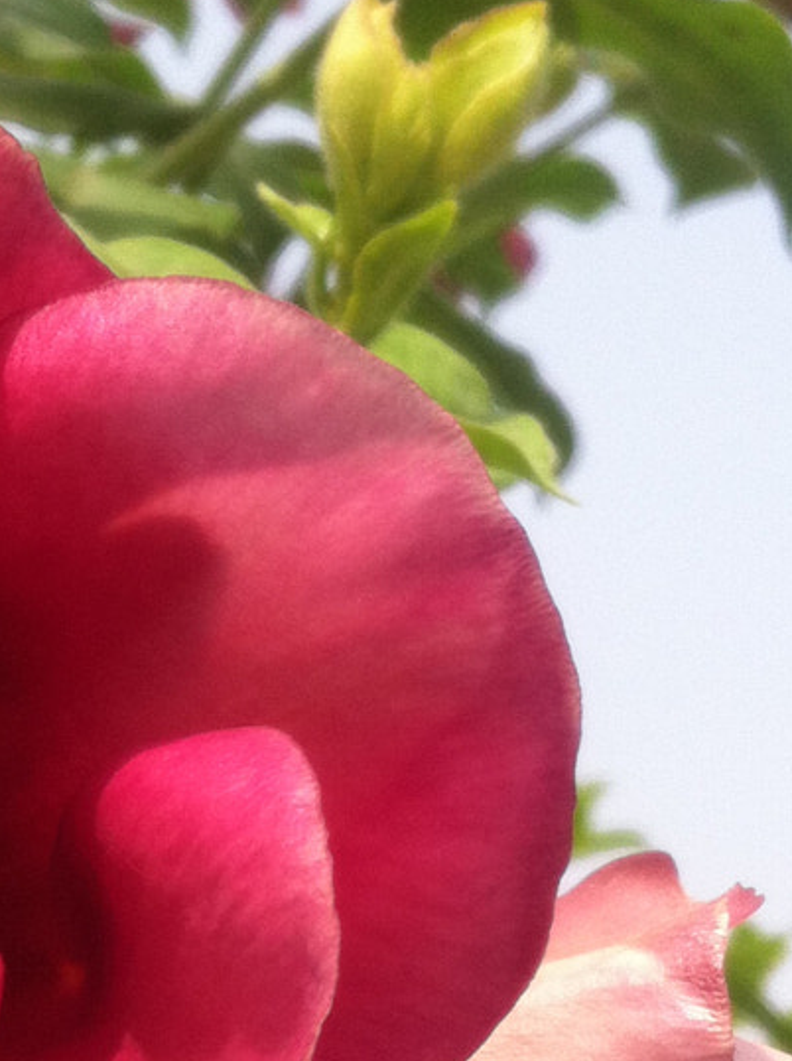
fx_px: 3180
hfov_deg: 14.1
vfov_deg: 18.7
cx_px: 70
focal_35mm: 104
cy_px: 872
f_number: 2.8
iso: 80
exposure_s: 1/628
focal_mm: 3.85
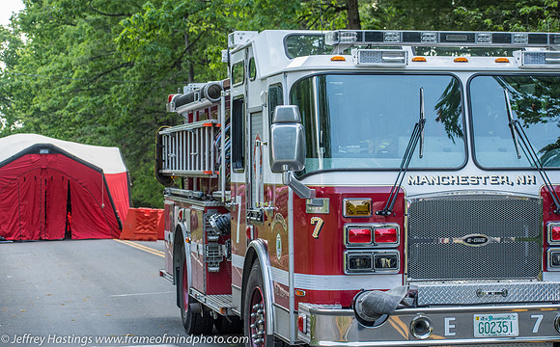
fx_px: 1643
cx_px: 279
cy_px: 162
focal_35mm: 108
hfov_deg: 19.3
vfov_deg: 12.1
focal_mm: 70
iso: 500
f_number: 5.6
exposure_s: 1/400
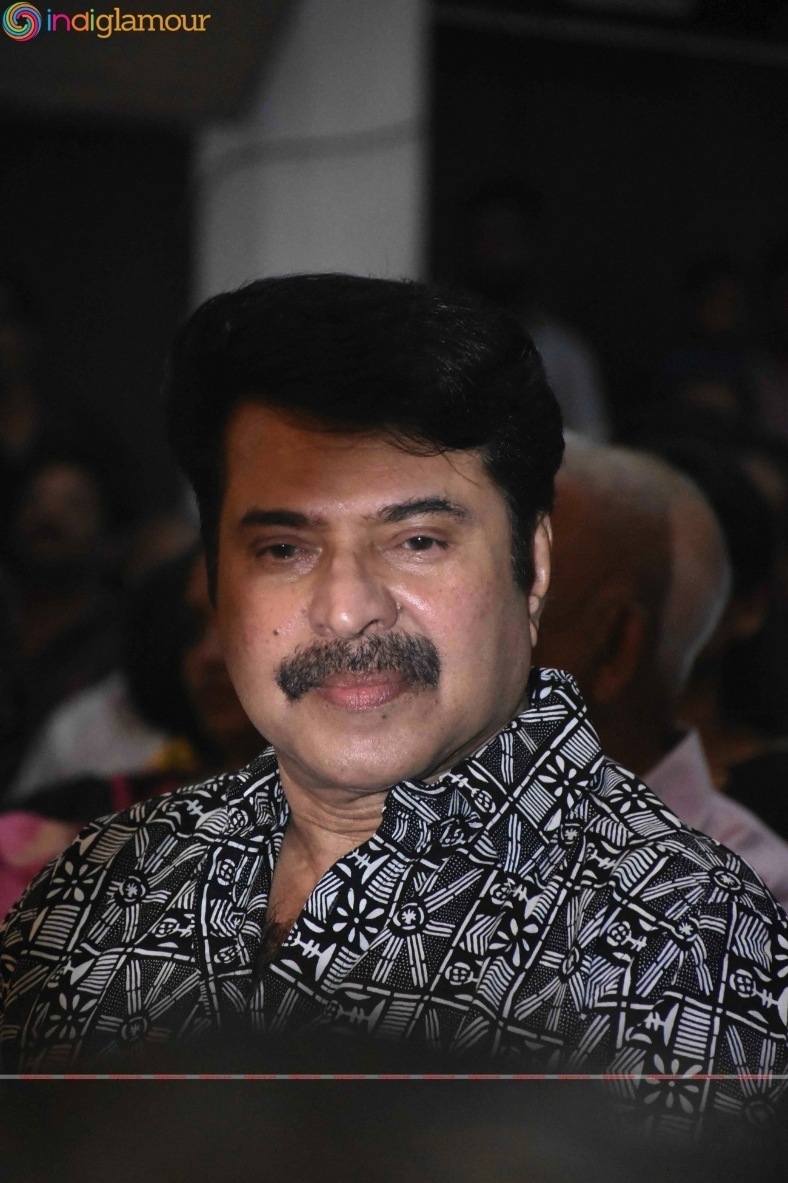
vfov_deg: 9.8
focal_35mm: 210
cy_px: 592
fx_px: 6894
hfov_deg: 6.5
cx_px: 394
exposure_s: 1/100
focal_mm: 140
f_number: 5.6
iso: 10000
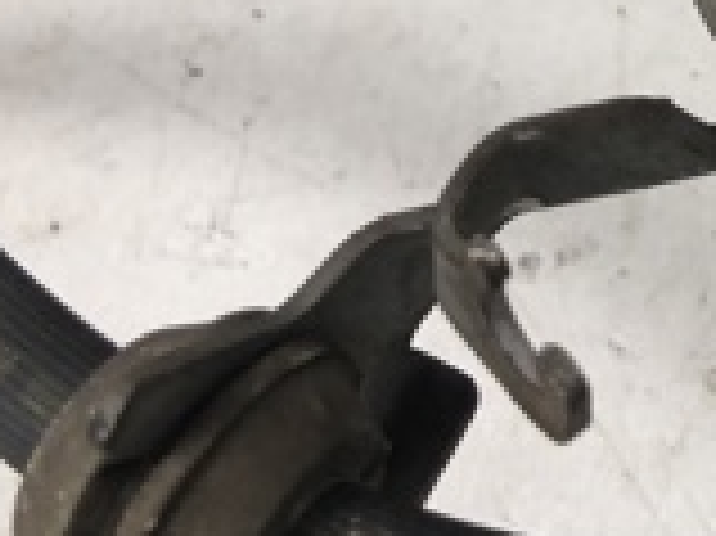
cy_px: -311
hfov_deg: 14.9
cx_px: 1328
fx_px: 2336
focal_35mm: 113
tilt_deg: -47.3
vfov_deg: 12.3
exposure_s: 1/17
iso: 40
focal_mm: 4
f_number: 1.8
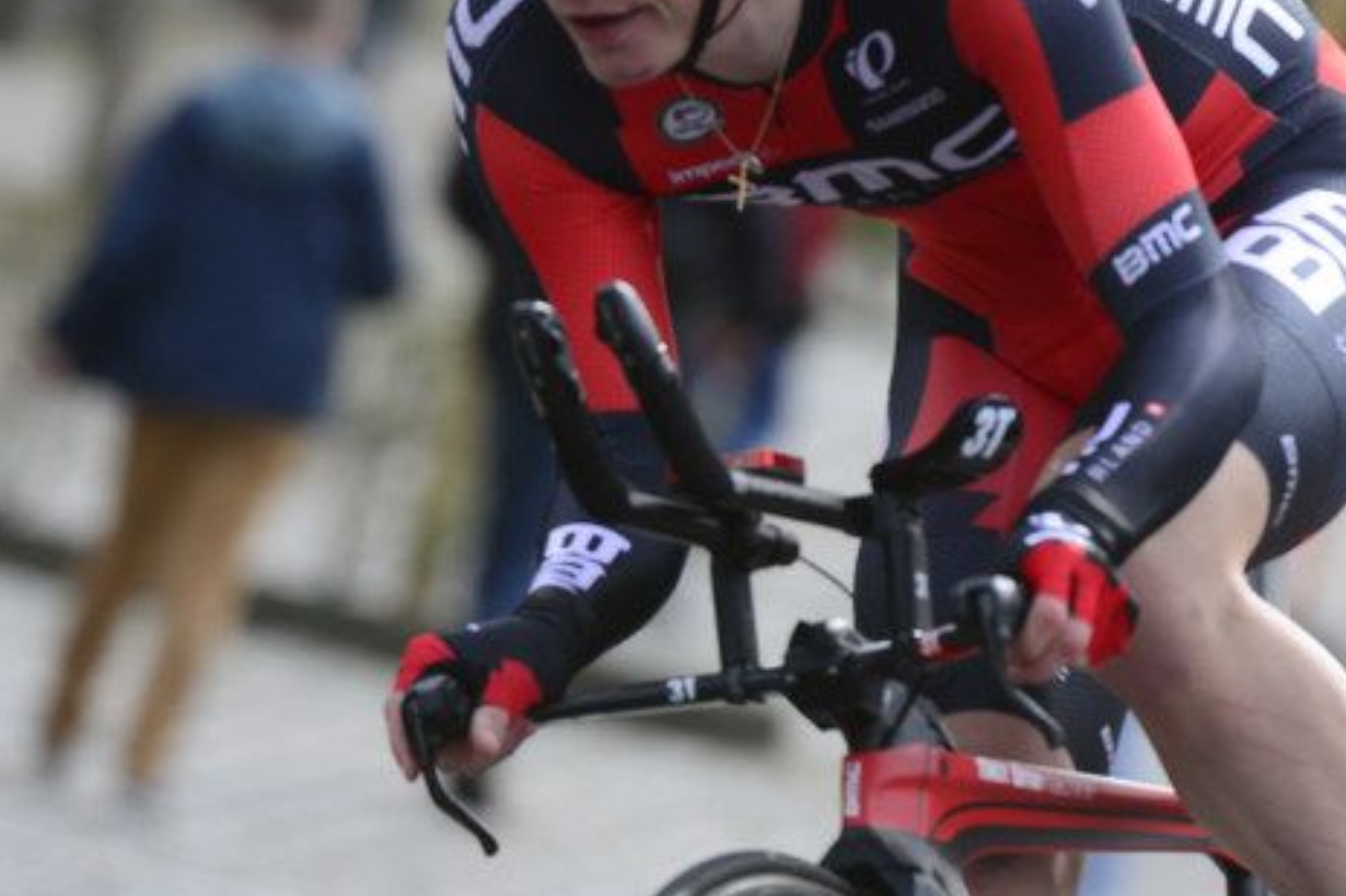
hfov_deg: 3.0
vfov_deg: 2.0
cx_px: 911
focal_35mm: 689
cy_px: 281
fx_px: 25750
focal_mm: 400
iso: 1000
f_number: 7.1
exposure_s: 1/1000
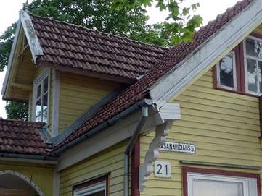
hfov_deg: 30.8
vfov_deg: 23.3
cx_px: 187
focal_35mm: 62
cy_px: 156
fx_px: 469
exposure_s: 1/125
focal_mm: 4.7
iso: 100
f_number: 3.3
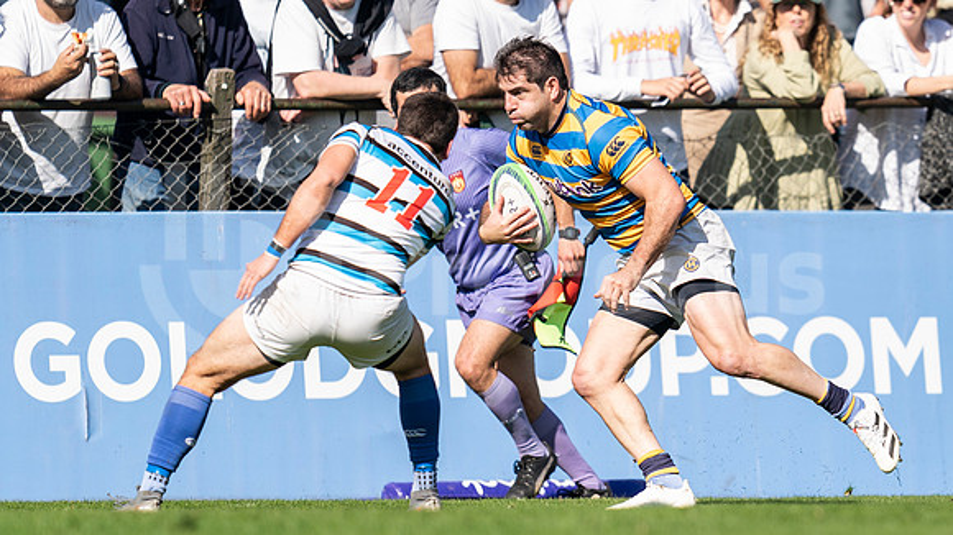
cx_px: 822
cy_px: 251
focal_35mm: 797
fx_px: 20146
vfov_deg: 1.5
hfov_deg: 2.7
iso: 100
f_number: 2.8
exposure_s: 1/1250
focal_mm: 400
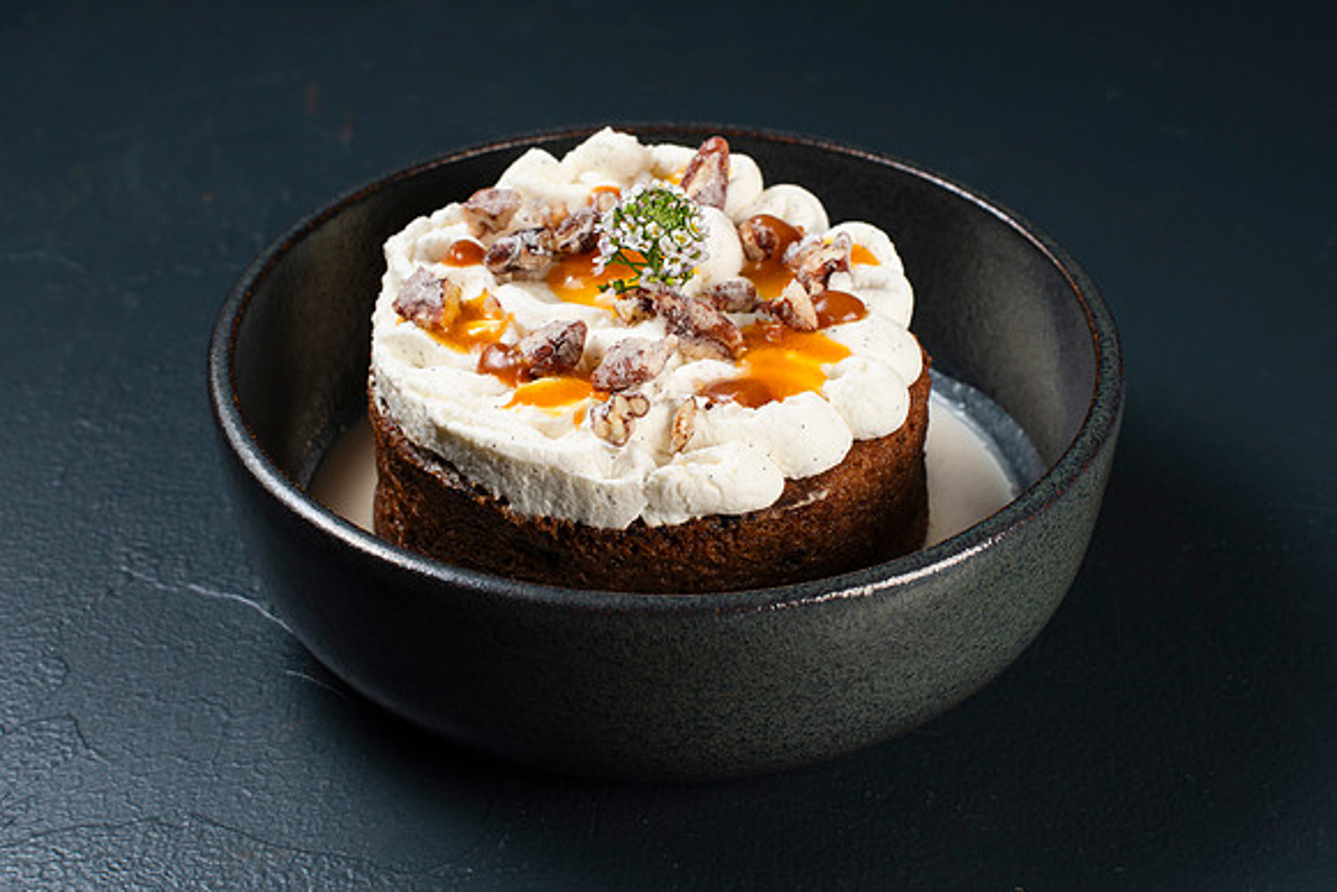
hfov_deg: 28.7
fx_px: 2613
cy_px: 436
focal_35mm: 70
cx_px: 657
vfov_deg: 19.4
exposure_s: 1/250
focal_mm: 50
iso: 200
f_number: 8
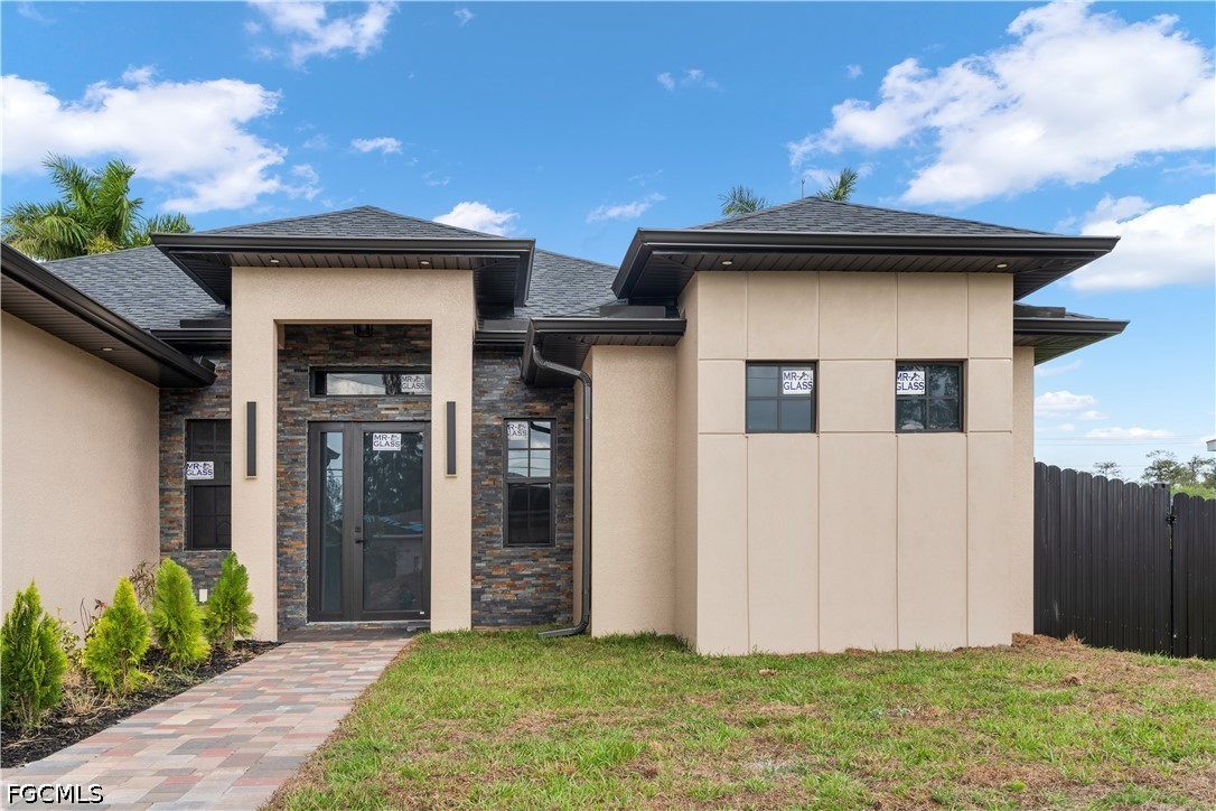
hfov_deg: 60.3
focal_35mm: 31
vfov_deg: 42.3
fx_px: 1047
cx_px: 608
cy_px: 406
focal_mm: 31
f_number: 8
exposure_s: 1/125
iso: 100
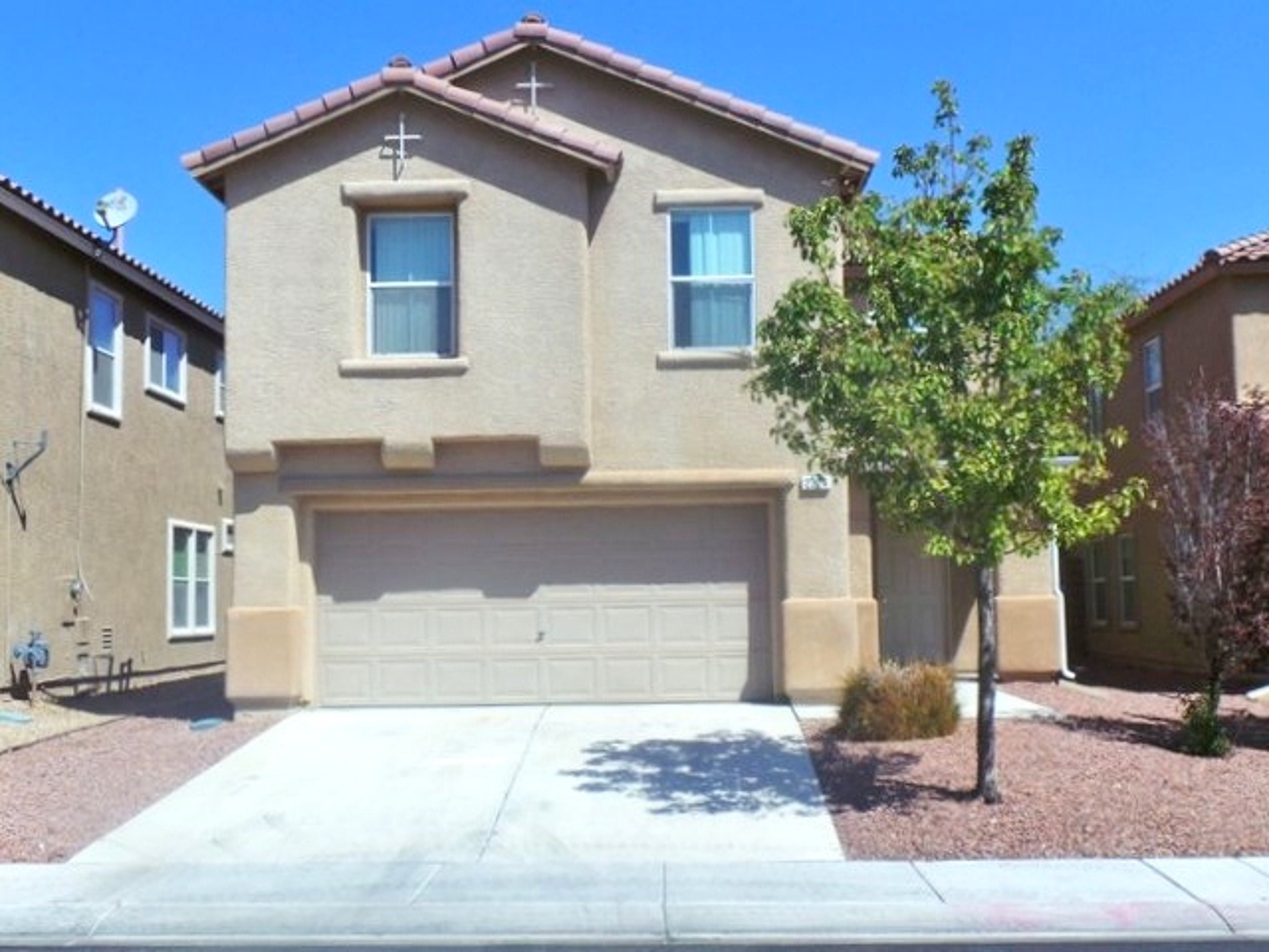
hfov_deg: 44.8
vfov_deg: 34.3
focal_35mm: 42
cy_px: 476
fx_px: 1540
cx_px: 634
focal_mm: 7.5
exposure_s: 1/1250
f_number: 4.5
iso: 100
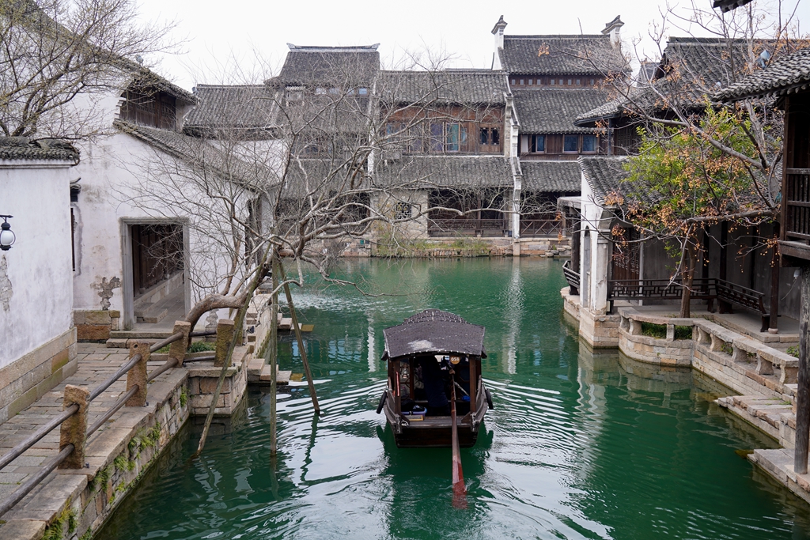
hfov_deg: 48.5
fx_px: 900
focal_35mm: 40
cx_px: 405
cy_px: 270
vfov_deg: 33.4
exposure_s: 1/160
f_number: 4.5
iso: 100
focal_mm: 40
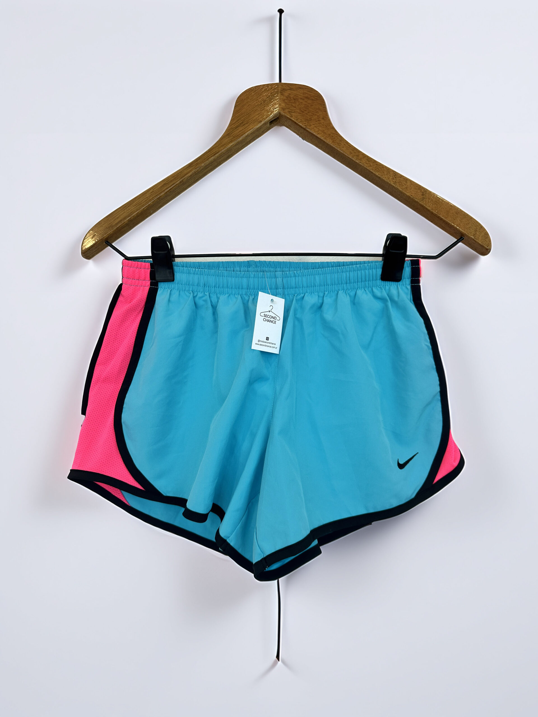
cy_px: 358
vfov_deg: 71.6
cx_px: 269
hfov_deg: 56.8
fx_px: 497
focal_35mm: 24
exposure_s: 1/100
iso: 64
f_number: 1.78
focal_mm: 6.86
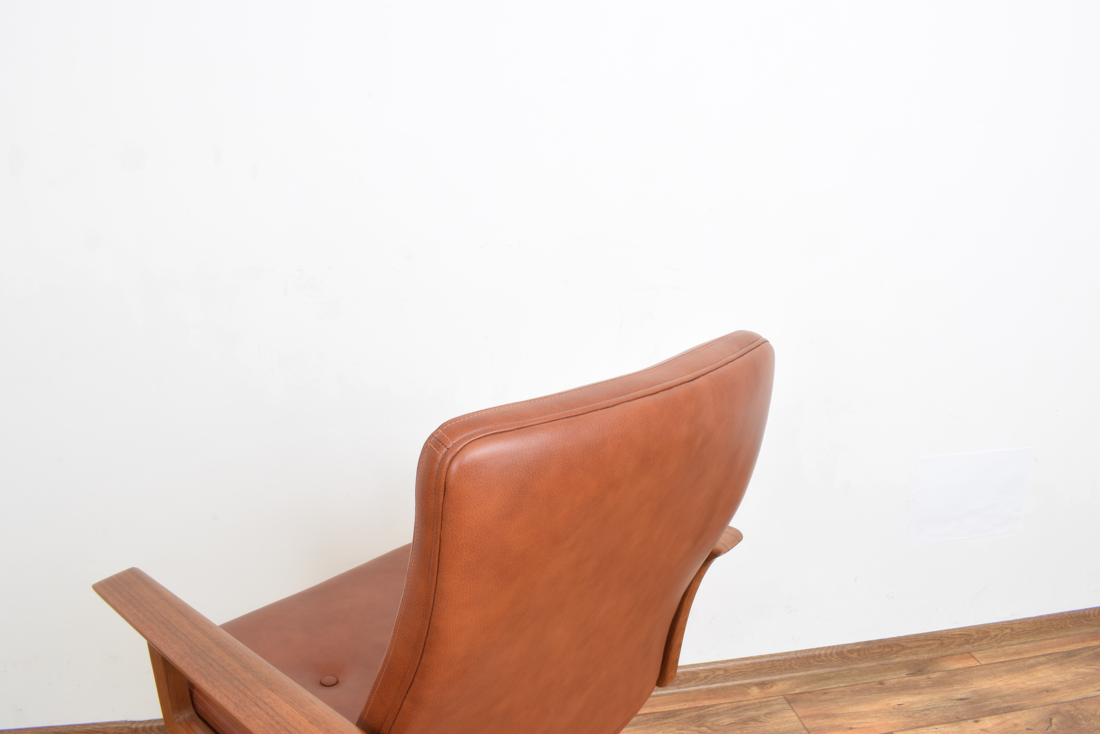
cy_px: 367
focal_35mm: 27
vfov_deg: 47.9
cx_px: 550
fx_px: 825
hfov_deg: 67.4
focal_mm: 18
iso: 100
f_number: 22
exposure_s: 5
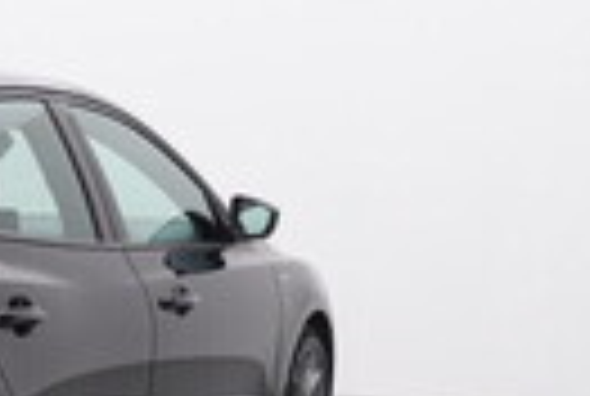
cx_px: -83
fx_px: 1546
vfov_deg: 14.4
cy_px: 376
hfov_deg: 20.5
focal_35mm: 94
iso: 200
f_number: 5
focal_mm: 15
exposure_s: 1/80
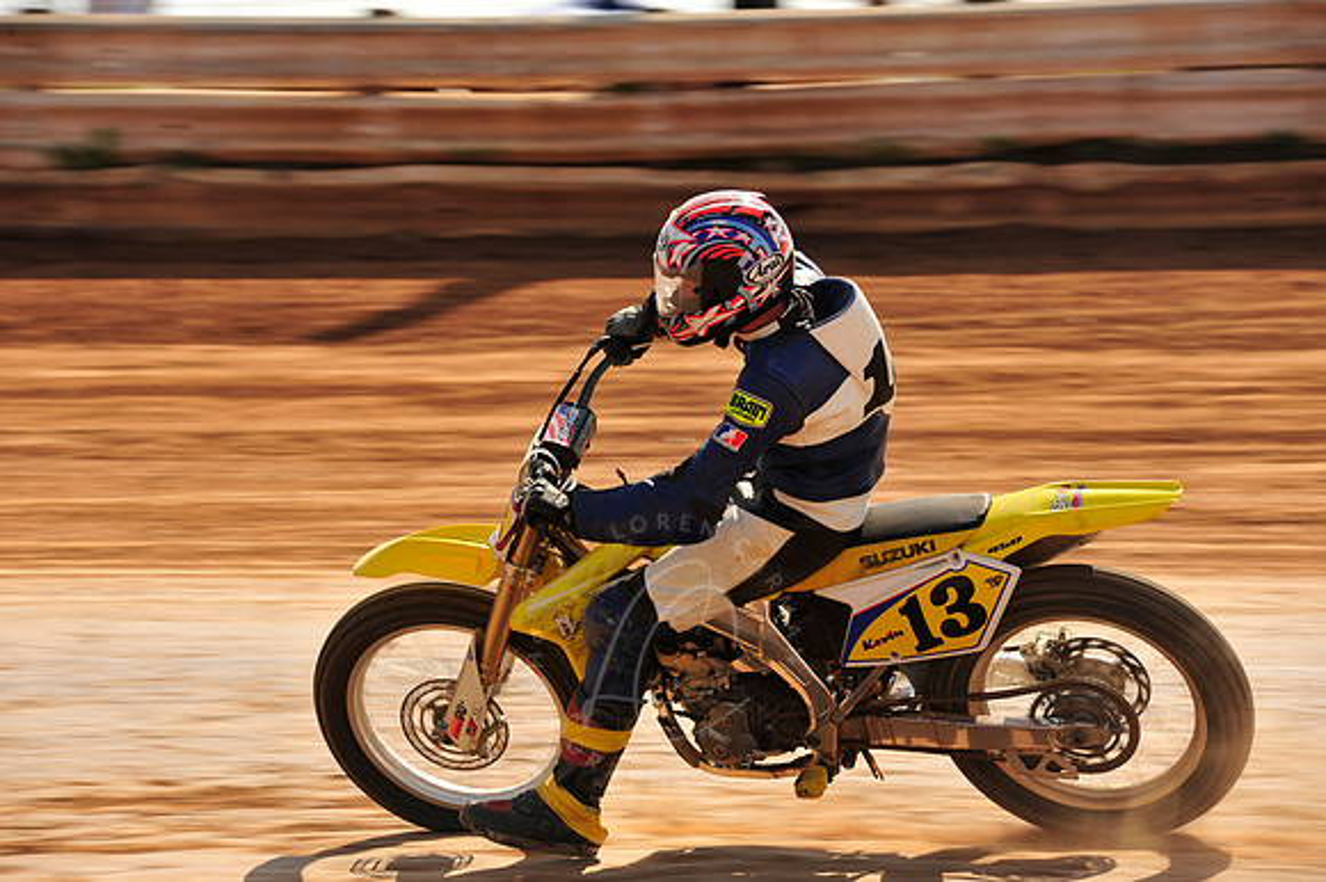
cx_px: 663
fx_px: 6258
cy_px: 441
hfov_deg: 12.1
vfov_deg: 8.1
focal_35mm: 170
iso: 200
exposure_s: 1/320
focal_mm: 170
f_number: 10
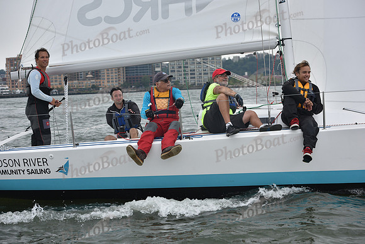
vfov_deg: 19.5
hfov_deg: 28.8
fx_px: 710
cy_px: 122
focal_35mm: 70
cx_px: 182
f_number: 5.6
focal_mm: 70
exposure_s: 1/800
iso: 400
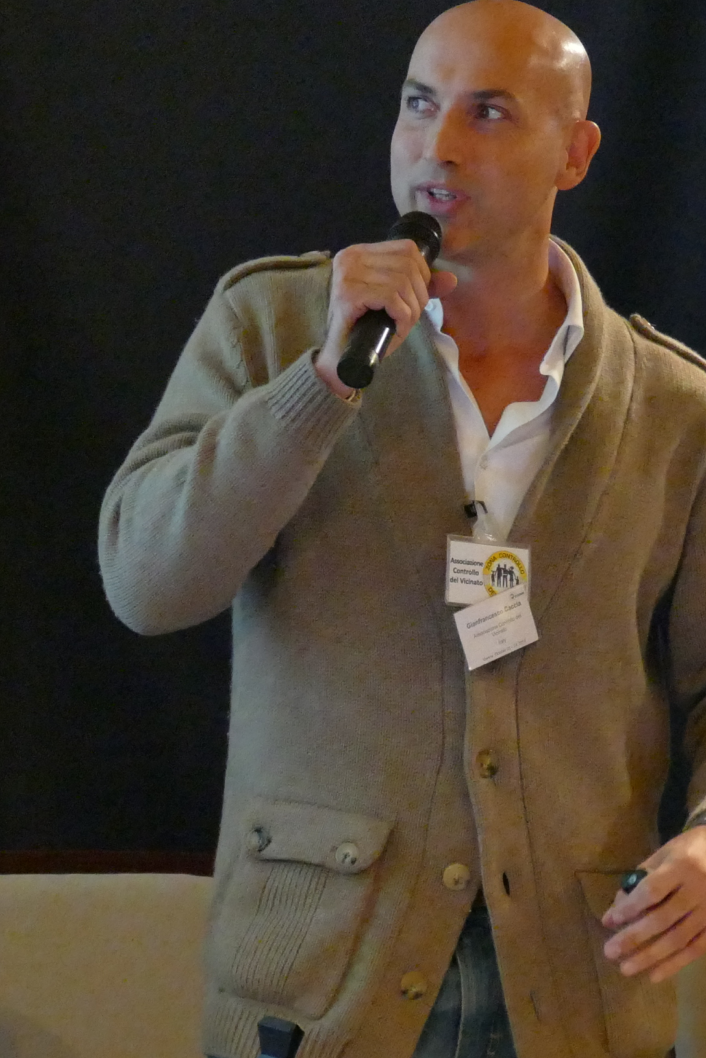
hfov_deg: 6.0
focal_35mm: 229
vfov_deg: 9.0
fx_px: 6734
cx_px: 397
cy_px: 587
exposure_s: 1/125
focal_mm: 34.91
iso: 3200
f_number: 3.8
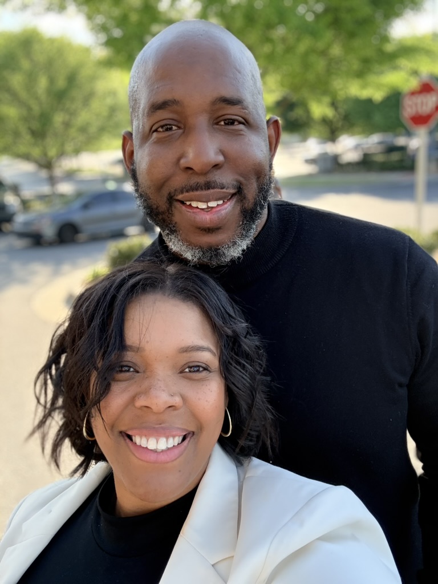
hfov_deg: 46.8
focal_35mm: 30
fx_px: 506
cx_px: 219
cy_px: 292
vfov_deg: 60.0
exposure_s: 1/233
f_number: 1.9
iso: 64
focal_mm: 2.69
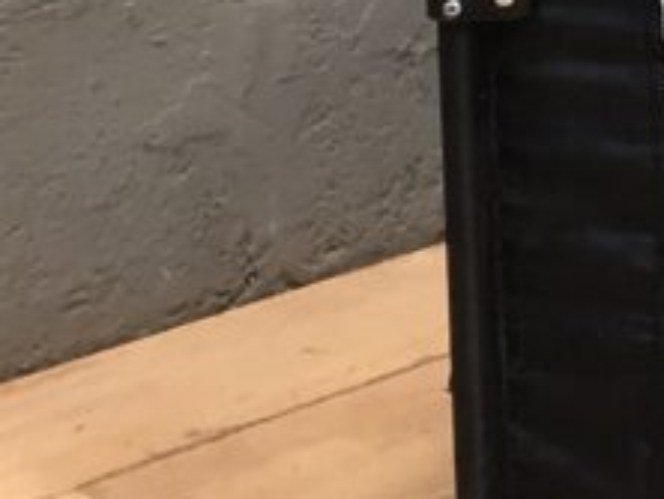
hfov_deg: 12.9
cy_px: -212
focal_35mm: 129
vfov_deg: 11.1
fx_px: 2477
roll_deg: +0.3
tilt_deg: -8.6
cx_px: 1412
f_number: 1.8
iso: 100
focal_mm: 3.99
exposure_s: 1/11
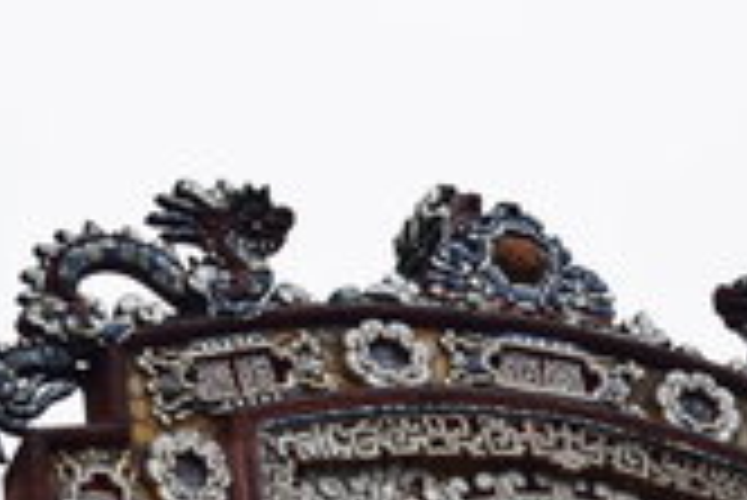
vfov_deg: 6.9
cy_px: 529
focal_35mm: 198
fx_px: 4116
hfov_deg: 10.3
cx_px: 558
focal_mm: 55
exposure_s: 1/200
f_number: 10
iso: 400
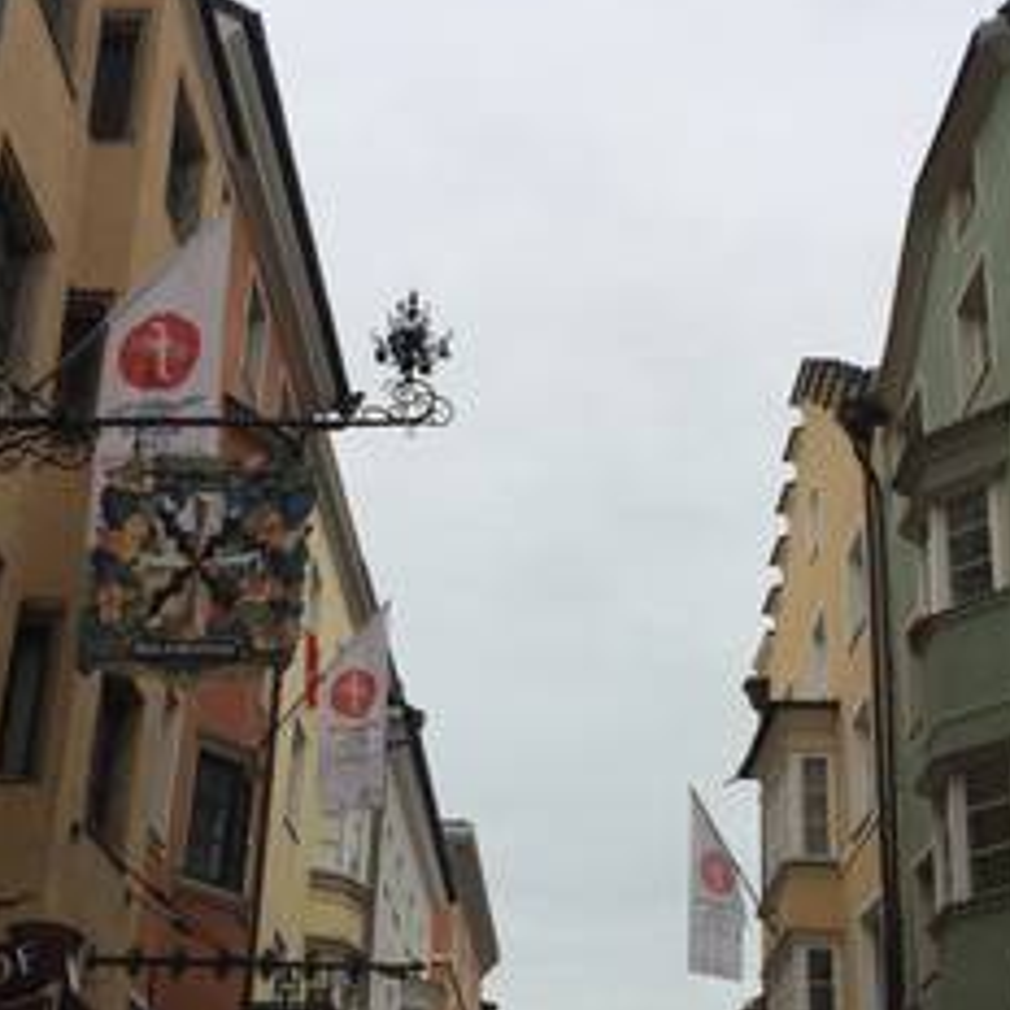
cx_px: 549
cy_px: 723
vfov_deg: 31.8
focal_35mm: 53
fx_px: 1750
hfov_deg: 32.2
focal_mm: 4.15
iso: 32
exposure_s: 1/1236
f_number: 2.2
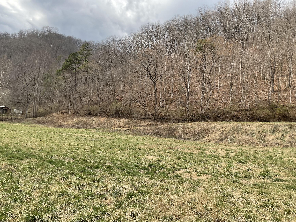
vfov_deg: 48.2
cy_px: 111
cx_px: 148
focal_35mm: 29
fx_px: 248
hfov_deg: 61.7
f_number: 1.8
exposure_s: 1/855
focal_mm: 3
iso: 16
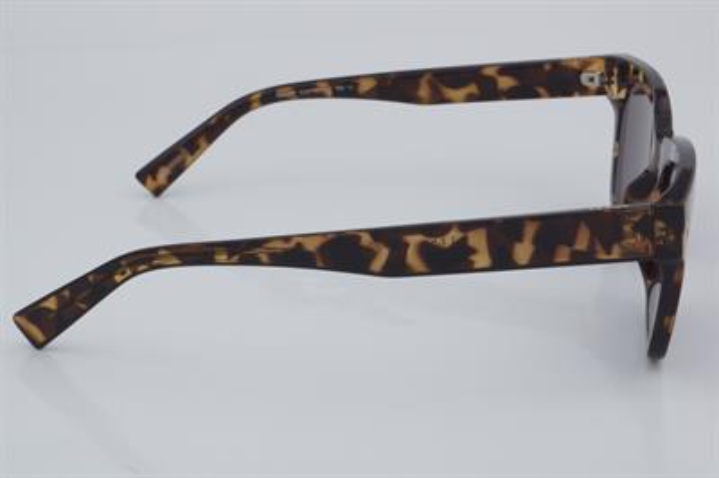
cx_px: 360
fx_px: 1497
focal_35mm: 75
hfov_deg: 27.0
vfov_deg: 18.2
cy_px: 239
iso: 100
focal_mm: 50
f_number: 32
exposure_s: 1/4
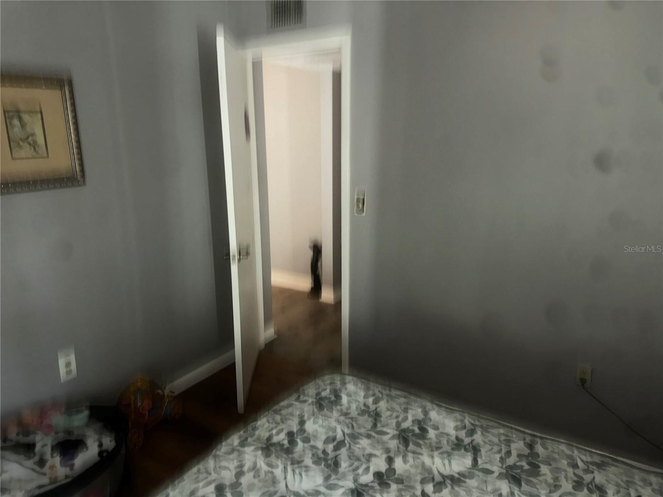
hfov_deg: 71.6
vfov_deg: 56.8
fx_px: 460
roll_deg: +0.7
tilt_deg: -16.7
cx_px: 332
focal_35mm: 24
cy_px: 248
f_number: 1.78
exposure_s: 1/9
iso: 160
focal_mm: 6.86
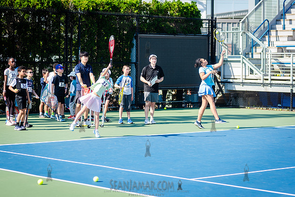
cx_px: 152
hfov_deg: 18.5
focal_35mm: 111
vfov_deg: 12.4
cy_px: 99
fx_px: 907
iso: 200
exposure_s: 1/1000
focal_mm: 105
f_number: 3.5
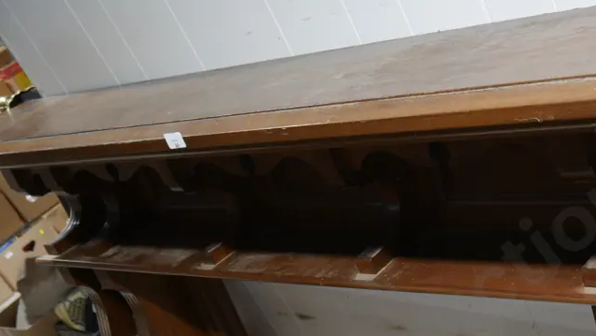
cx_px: 462
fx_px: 885
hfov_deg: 36.2
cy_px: 312
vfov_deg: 21.0
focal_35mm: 56
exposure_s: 1/60
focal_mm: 16
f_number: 3.6
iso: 500
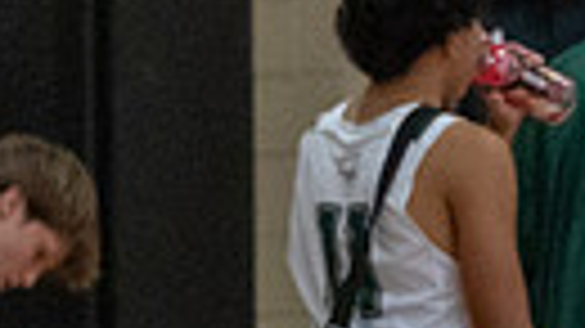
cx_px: 1537
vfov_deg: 0.9
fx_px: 21351
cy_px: 370
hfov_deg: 1.6
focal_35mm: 1377
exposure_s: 1/1000
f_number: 2.8
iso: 4000
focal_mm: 200
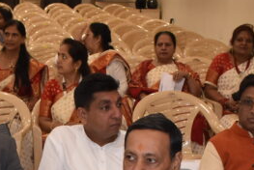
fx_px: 742
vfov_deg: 12.1
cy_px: 301
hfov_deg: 19.2
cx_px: 47
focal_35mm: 105
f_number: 4.5
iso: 640
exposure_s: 1/125
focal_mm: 18
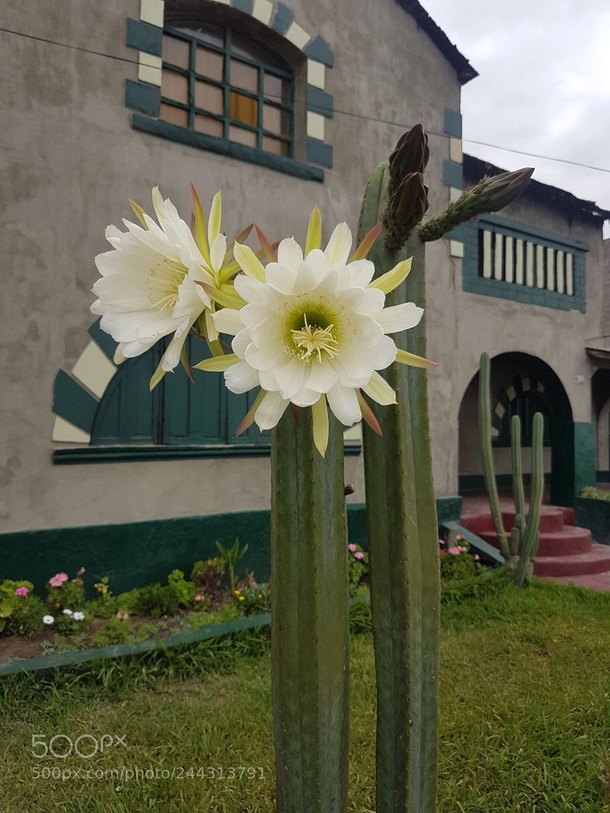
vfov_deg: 67.3
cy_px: 406
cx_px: 305
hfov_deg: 53.1
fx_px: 611
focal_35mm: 26
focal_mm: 4.2
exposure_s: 1/1788
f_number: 1.7
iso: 40
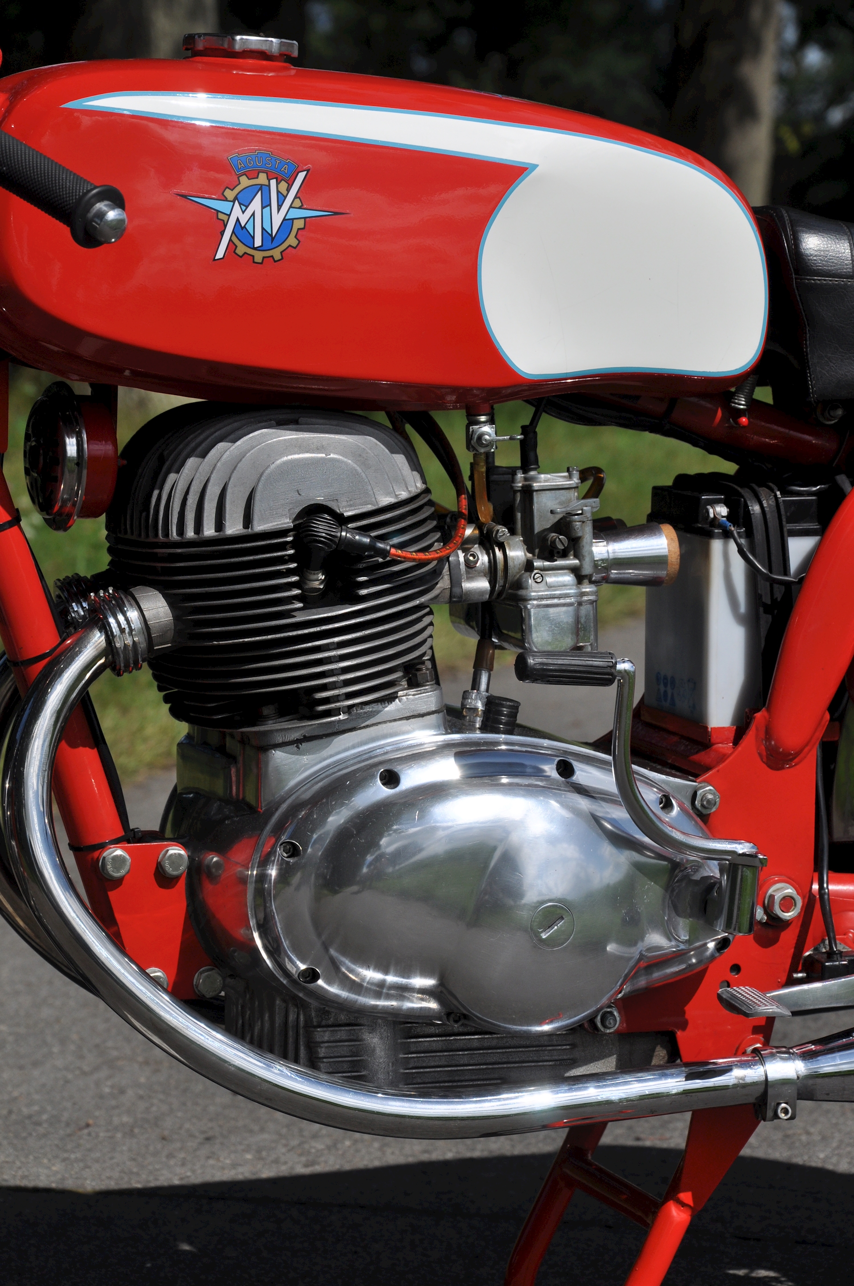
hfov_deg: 10.7
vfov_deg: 16.1
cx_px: 427
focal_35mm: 128
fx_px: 4549
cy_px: 643
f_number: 10
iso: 200
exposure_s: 1/1600
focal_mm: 85
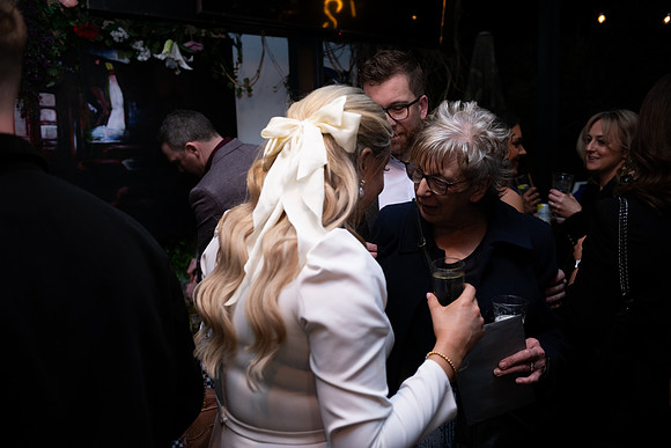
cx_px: 336
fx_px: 597
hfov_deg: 58.7
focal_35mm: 32
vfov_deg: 41.1
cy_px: 224
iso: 640
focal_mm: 32
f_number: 3.5
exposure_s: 1/160
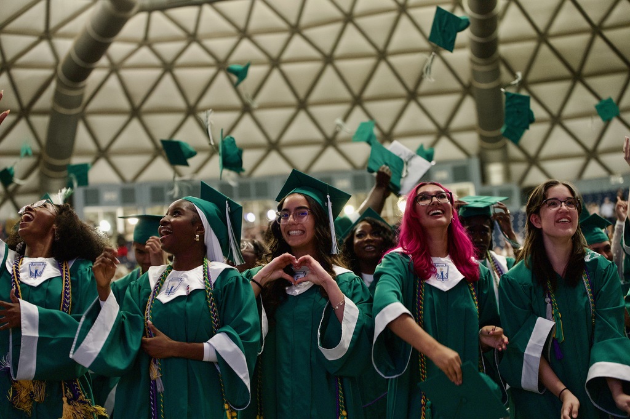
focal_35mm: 70
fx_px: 1224
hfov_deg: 28.9
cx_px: 315
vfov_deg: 19.4
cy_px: 210
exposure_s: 1/320
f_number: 2.8
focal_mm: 70
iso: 4000
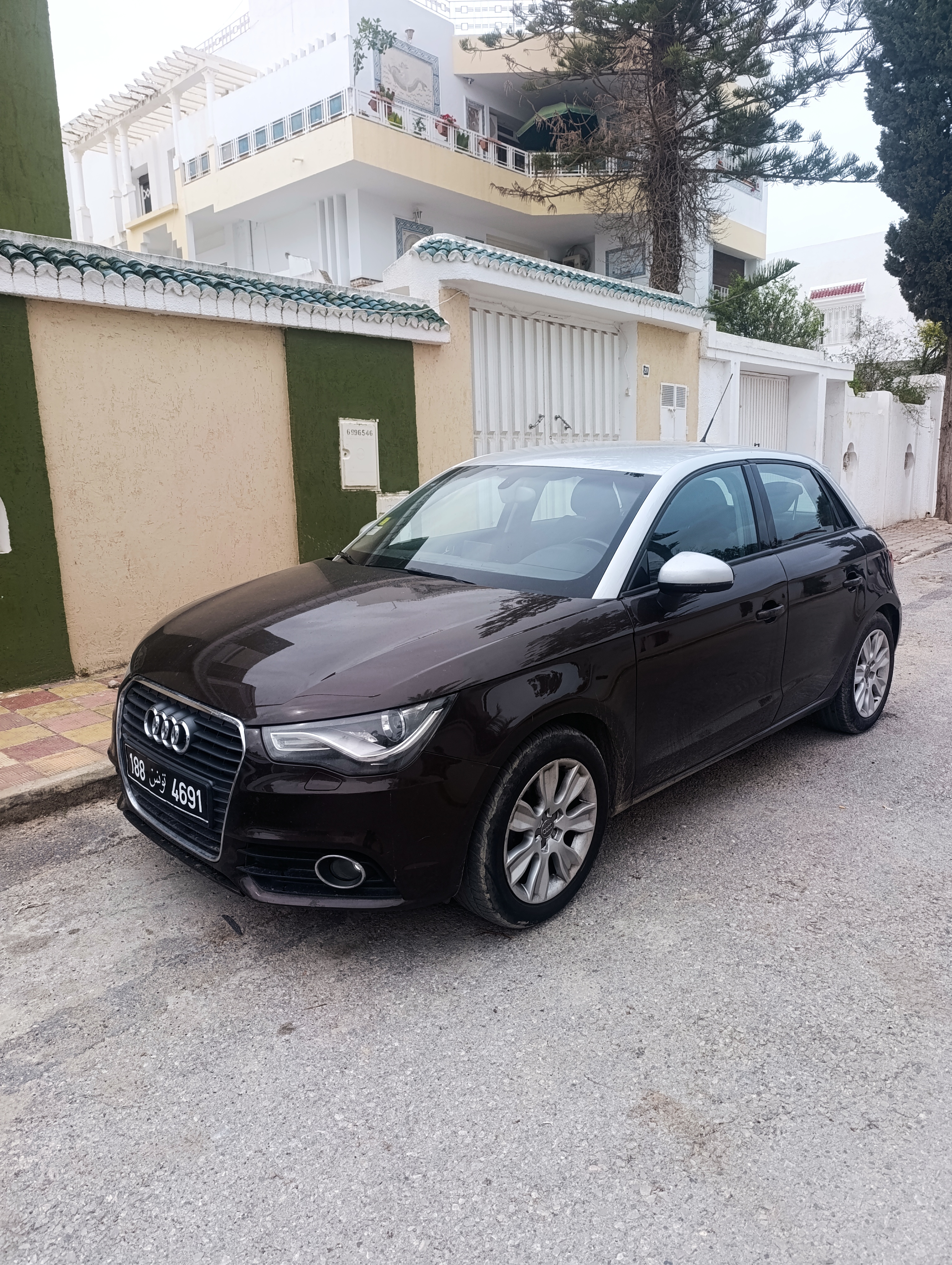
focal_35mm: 23
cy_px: 632
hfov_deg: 59.0
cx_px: 476
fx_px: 841
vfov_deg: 73.8
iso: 50
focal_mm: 6.14
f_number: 1.6
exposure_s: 1/336
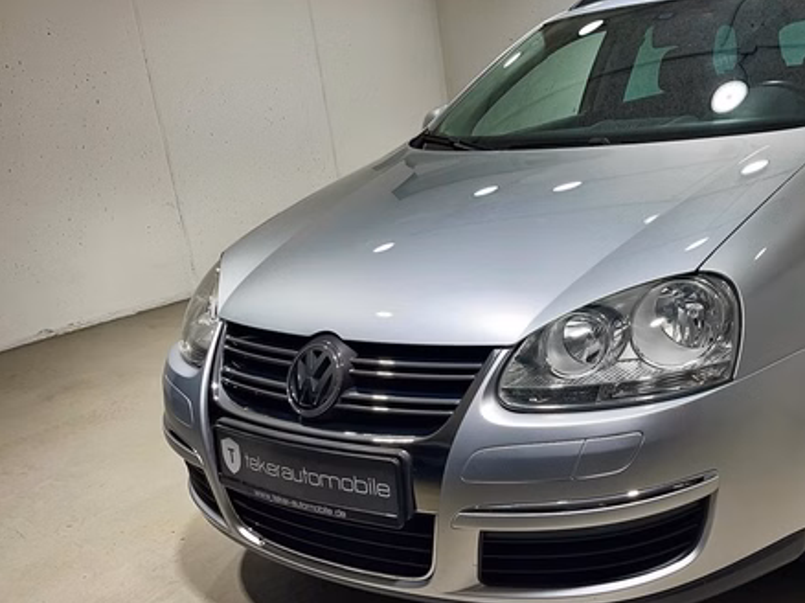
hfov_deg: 47.5
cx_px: 586
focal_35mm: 38
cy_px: 342
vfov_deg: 37.6
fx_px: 883
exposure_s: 1/100
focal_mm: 5.1
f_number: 1.6
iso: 32
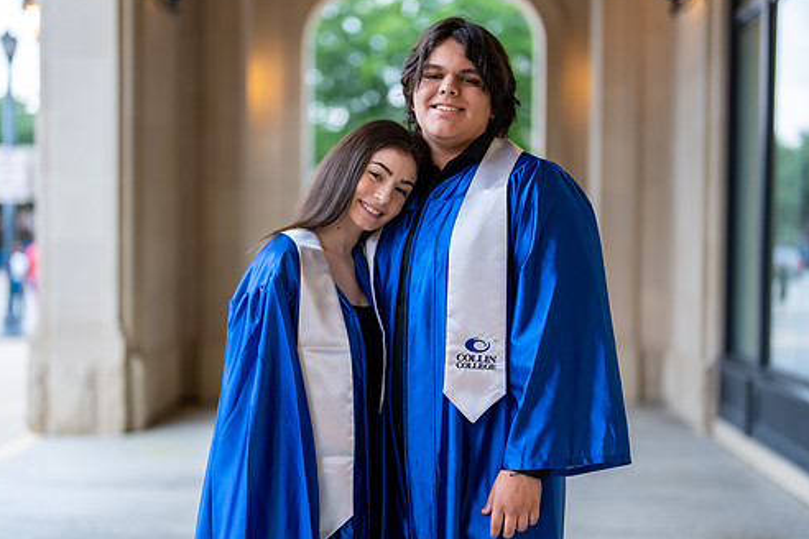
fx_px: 1326
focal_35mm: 59
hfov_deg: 33.9
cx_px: 406
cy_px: 295
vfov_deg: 23.0
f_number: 1.2
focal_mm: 50
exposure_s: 1/320
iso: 200
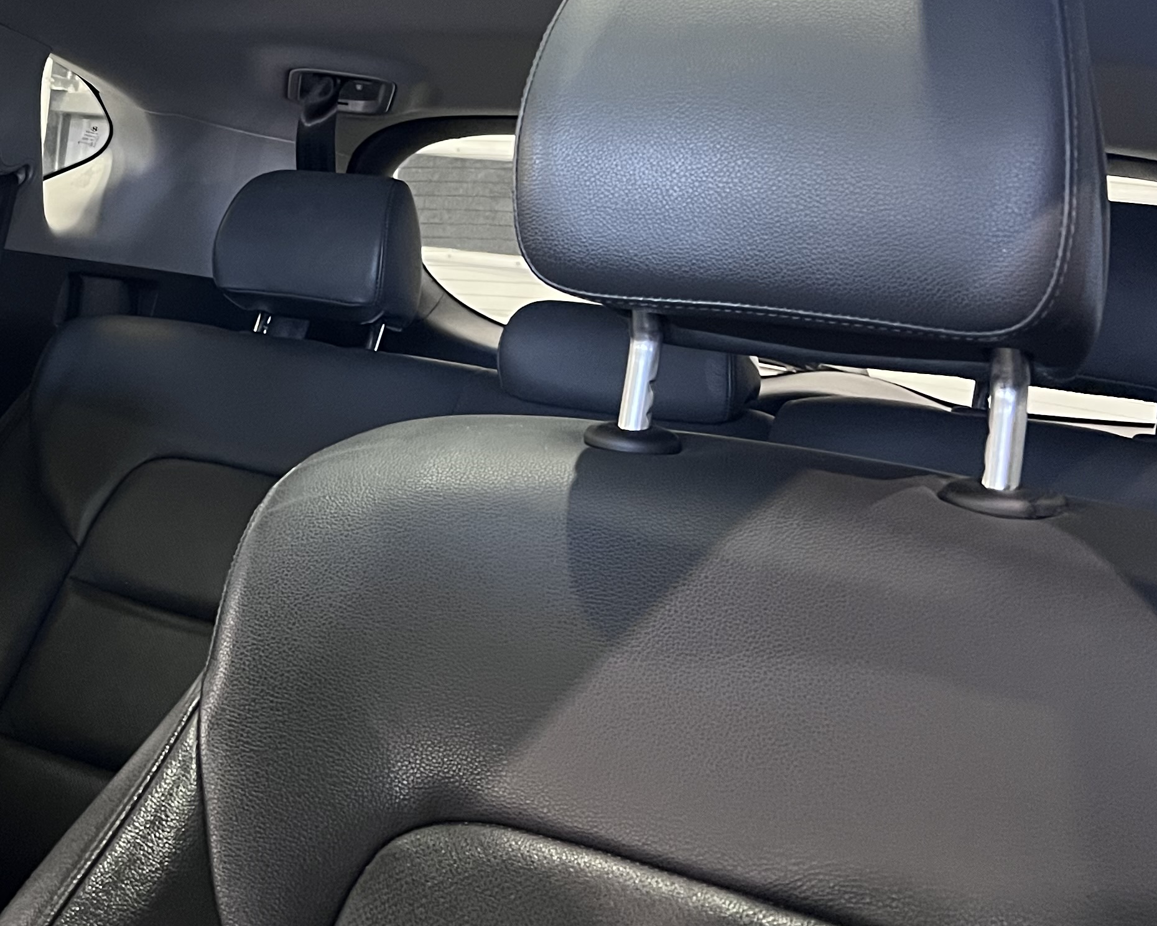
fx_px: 1883
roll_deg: -7.3
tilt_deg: +4.5
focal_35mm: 55
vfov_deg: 26.7
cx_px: 70
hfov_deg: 32.1
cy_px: 98
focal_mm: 5.7
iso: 500
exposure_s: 1/40
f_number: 1.5
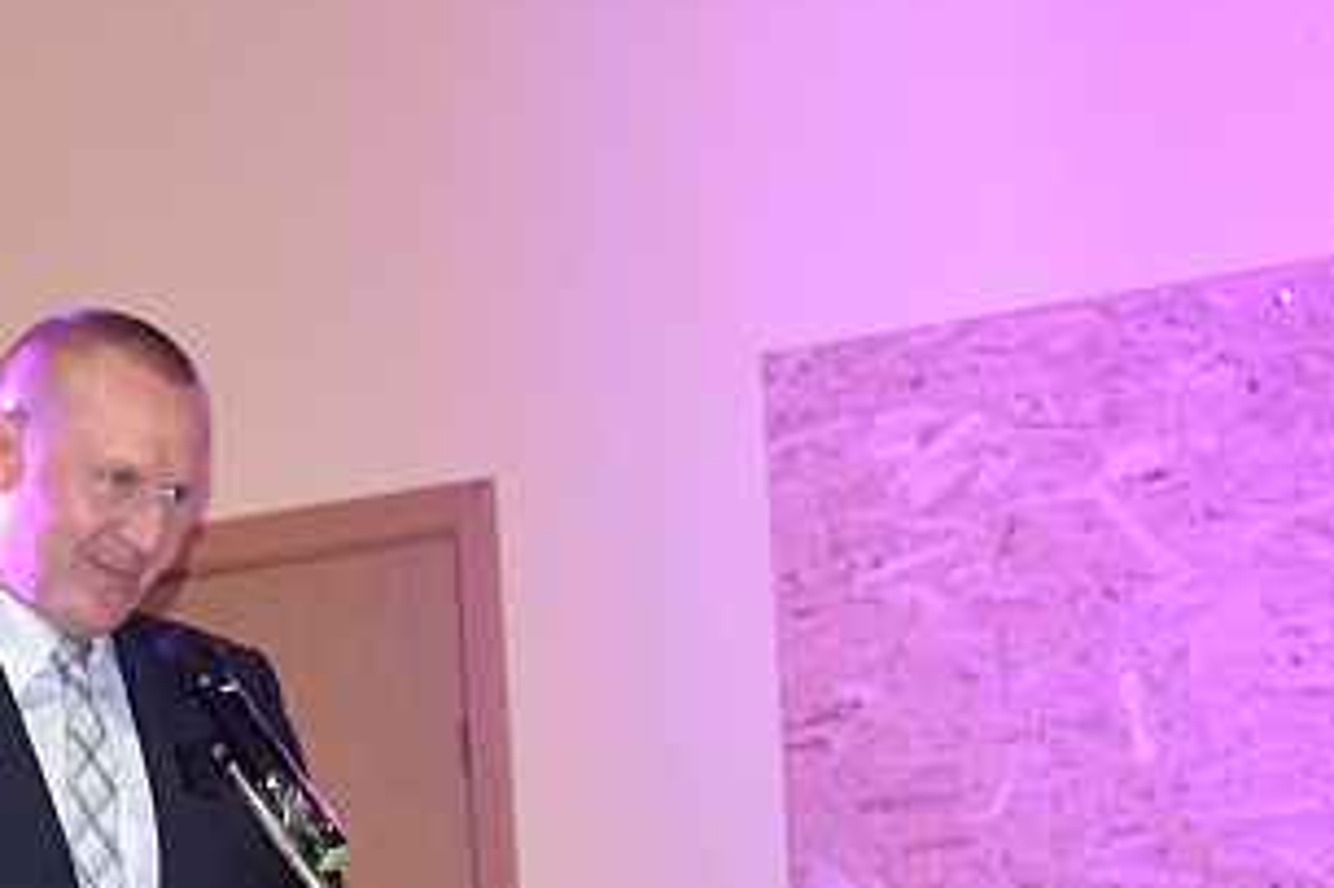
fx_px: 4333
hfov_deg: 17.0
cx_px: -79
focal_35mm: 117
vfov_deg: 11.5
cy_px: 989
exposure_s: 1/60
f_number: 4.5
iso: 2200
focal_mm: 34
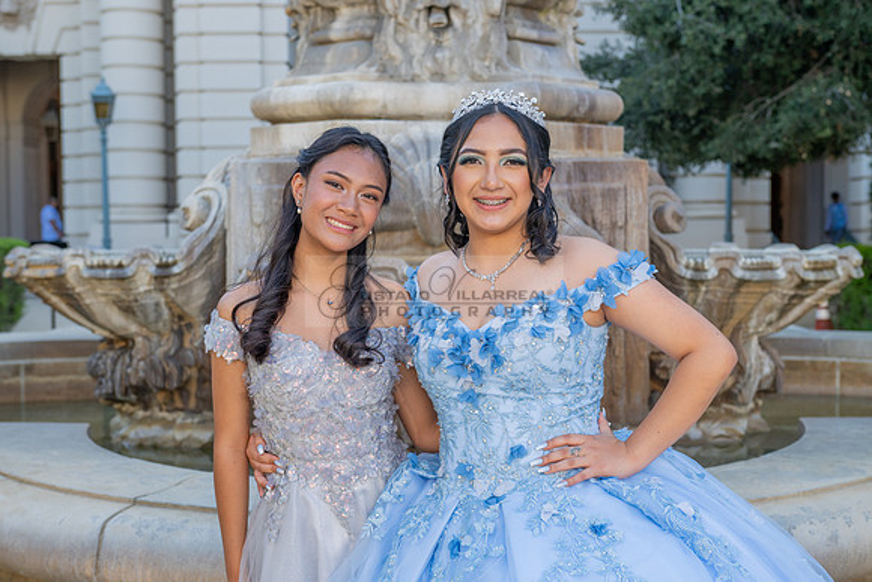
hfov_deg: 36.2
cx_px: 436
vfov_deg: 24.6
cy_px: 291
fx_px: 1332
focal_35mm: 55
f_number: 5
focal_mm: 55
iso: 200
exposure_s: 1/200
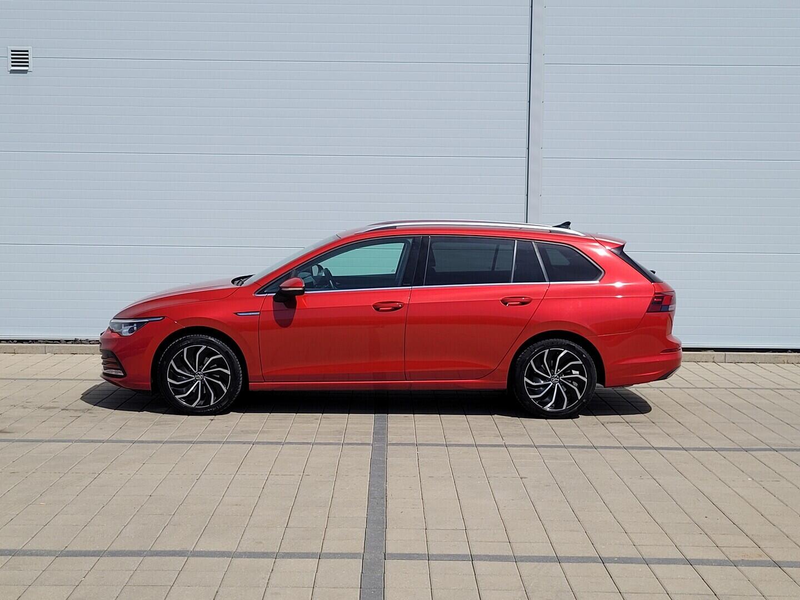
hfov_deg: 67.3
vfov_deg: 53.1
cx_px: 400
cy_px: 300
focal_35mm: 26
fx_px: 601
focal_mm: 5.4
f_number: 1.8
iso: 40
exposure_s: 1/3892
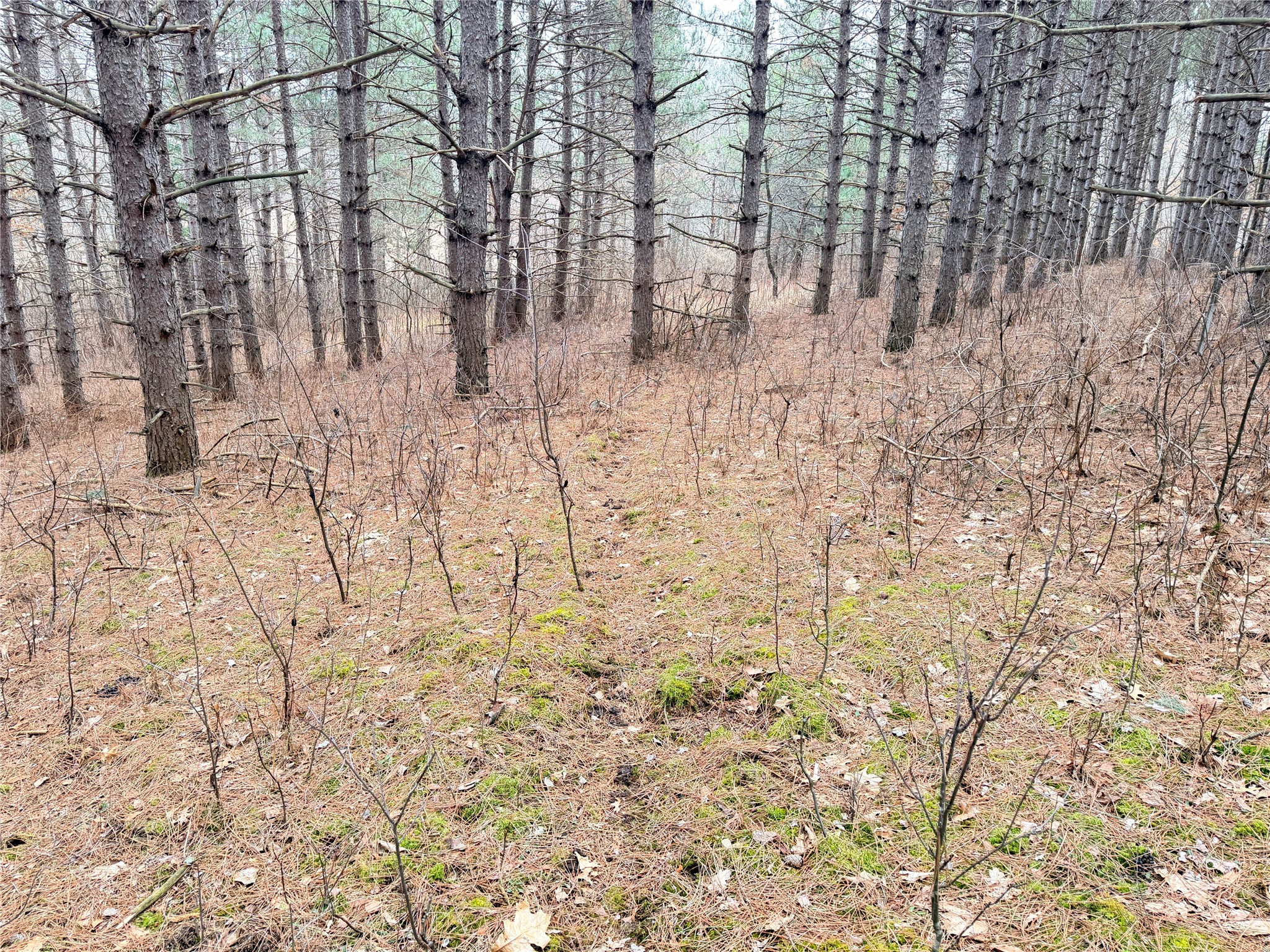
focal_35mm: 24
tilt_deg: -17.3
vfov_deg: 56.8
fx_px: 881
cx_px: 635
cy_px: 476
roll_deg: -1.9
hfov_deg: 71.6
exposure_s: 1/121
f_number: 1.78
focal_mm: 6.76
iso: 80
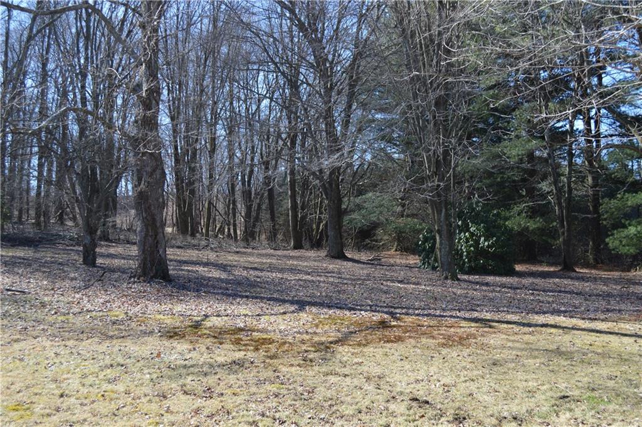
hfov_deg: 49.6
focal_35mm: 39
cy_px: 214
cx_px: 321
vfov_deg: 34.1
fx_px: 695
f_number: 5.6
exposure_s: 1/125
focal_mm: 26
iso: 100
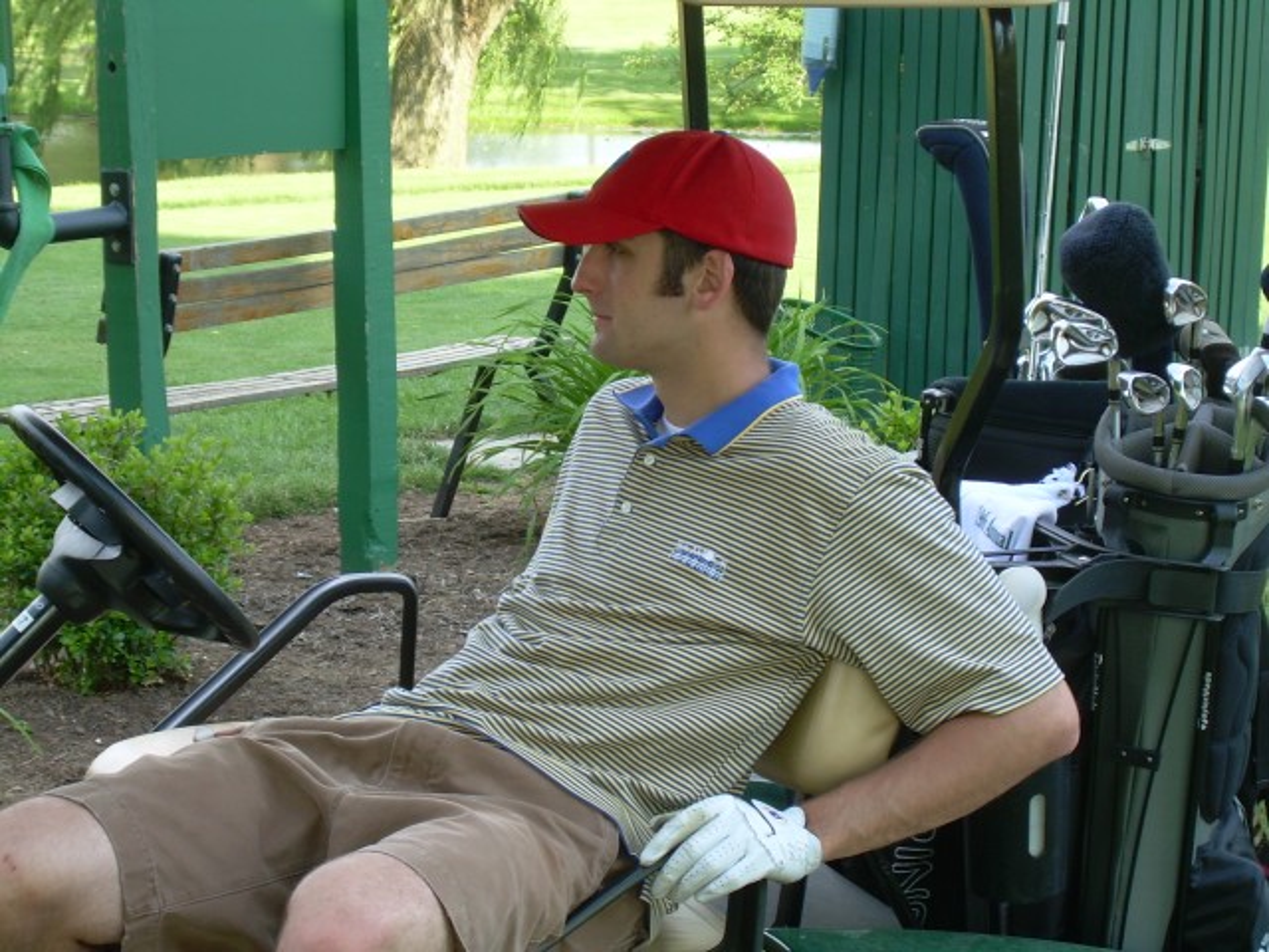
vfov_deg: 13.5
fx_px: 4033
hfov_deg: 17.9
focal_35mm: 110
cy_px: 476
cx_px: 634
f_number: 4.9
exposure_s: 1/60
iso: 50
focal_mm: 18.9
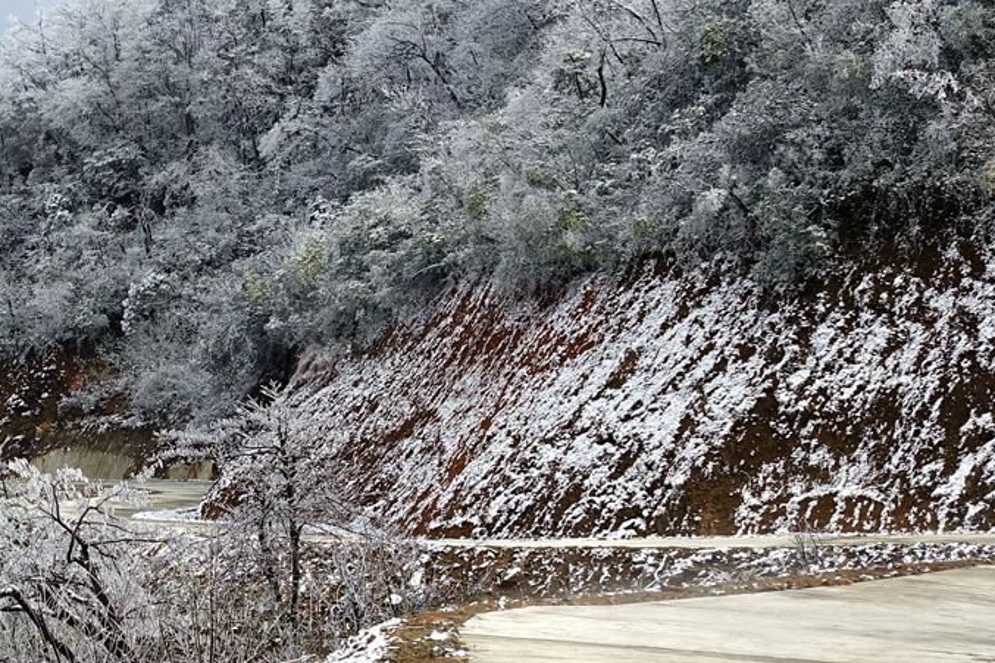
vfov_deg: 12.6
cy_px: 279
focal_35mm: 109
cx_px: -313
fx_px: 3012
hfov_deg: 17.5
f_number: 4.5
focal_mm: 15.17
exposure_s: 1/1000
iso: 100
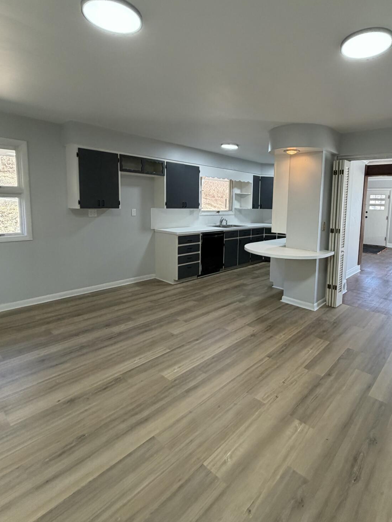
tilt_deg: -5.3
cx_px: 241
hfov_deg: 67.8
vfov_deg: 84.4
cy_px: 236
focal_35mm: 19
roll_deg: -2.2
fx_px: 287
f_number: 2.2
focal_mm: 2.22
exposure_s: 1/120
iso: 200
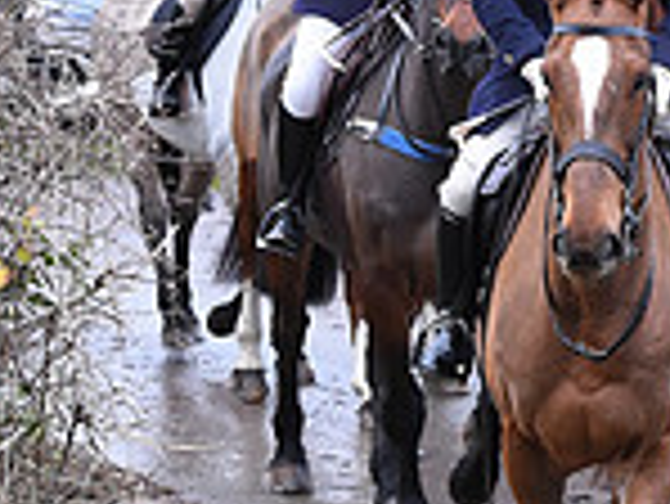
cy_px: 202
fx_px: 5927
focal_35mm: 306
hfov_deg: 6.4
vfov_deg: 4.9
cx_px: 1097
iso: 3200
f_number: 5.6
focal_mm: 82
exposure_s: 1/1000
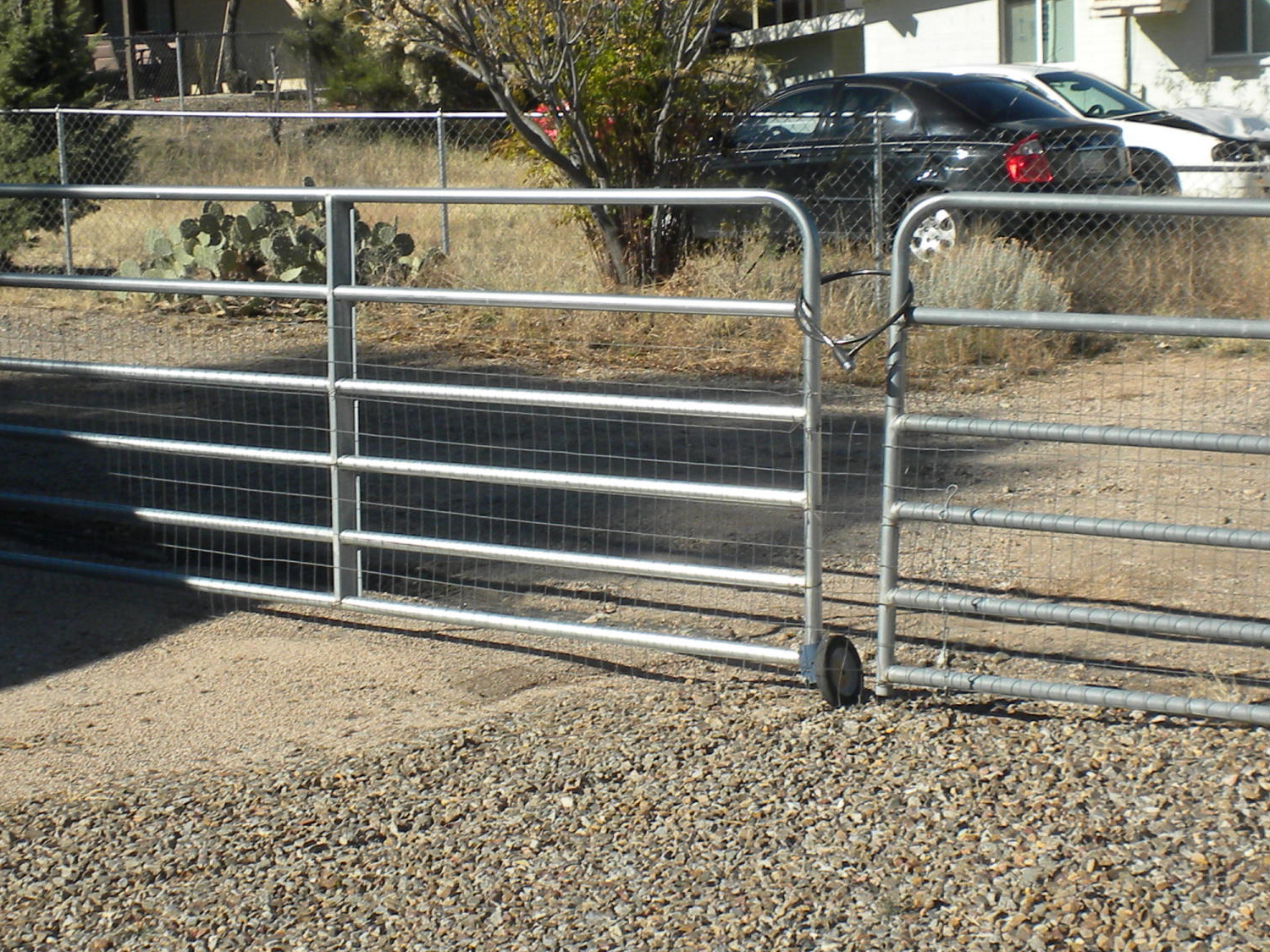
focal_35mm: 74
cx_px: 604
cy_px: 524
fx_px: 2715
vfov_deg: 19.9
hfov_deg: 26.3
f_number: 10
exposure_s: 1/120
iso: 64
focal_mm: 6.6
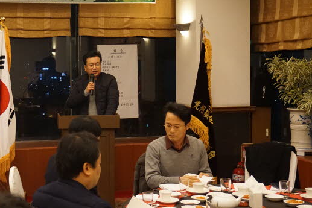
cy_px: 82
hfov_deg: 28.6
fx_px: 598
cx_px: 59
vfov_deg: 19.7
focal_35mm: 69
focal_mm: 28
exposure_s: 1/100
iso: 3200
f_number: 4.5
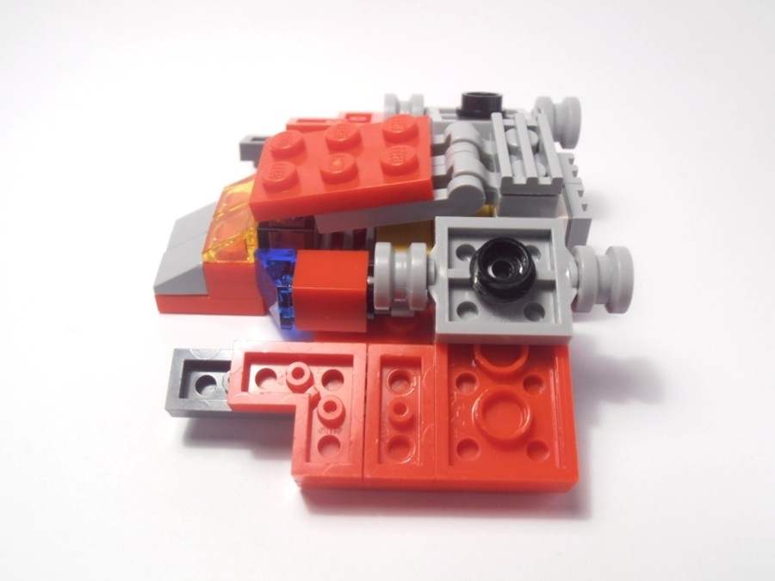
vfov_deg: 38.7
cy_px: 290
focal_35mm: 37
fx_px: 828
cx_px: 388
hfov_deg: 50.1
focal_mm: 6.61
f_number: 3.9
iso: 80
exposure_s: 1/50
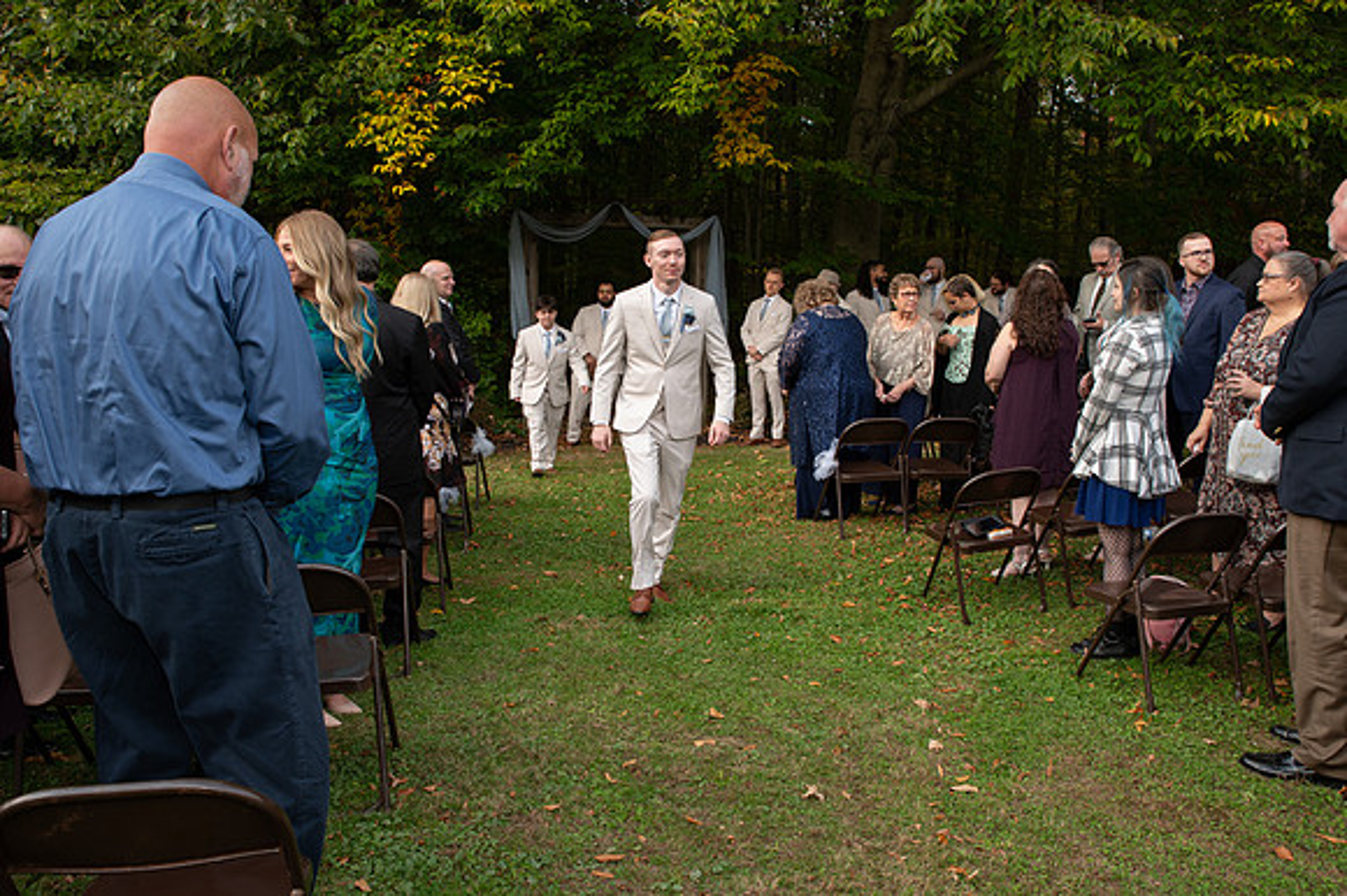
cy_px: 427
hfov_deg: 66.8
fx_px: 1022
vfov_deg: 47.4
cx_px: 674
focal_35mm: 27
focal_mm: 24
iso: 400
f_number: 6.3
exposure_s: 1/200
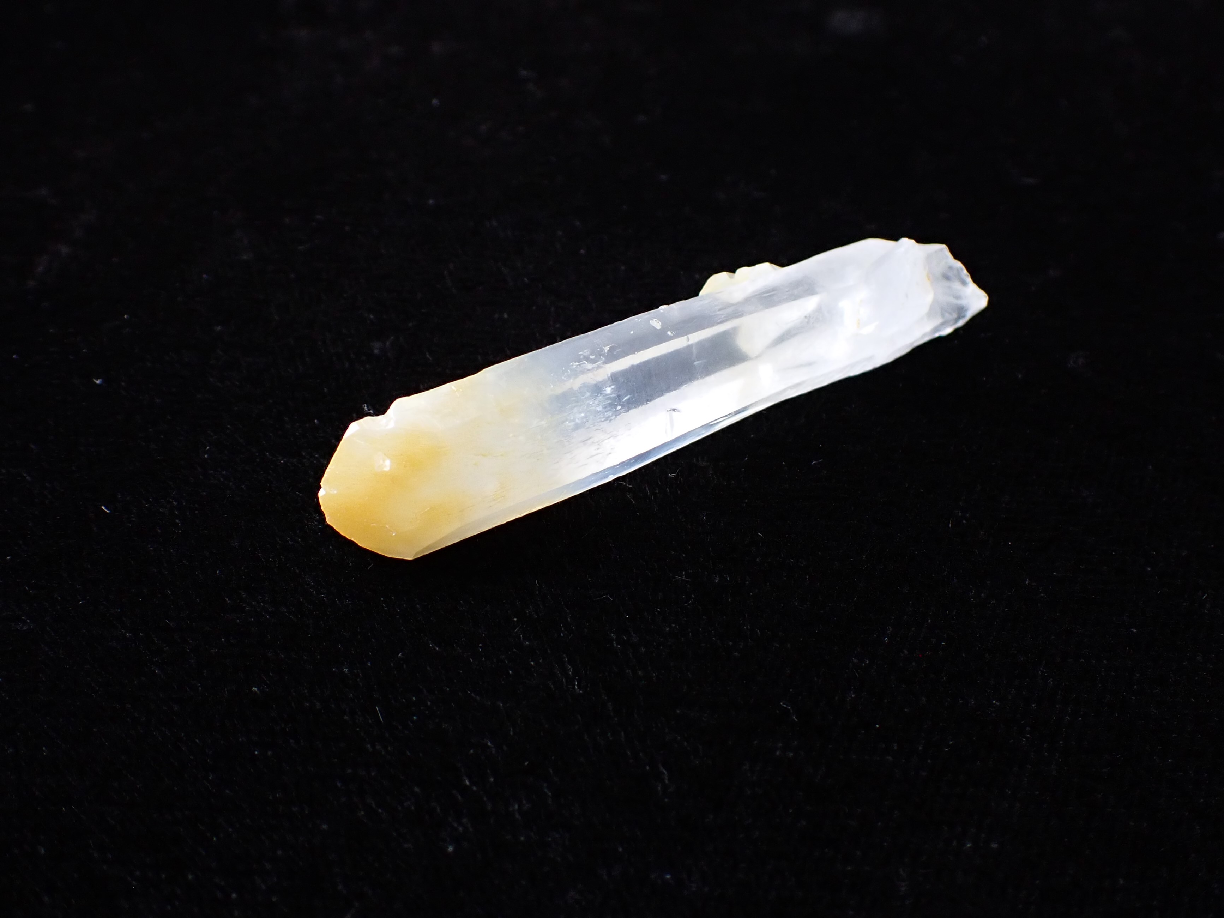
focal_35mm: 31
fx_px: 1096
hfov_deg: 58.3
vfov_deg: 45.4
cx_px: 599
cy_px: 446
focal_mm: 5.4
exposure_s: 1/125
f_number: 3.2
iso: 320
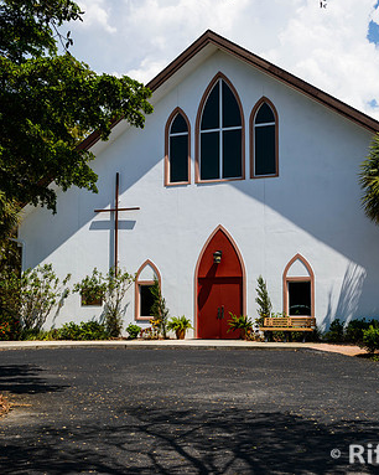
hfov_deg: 29.5
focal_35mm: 51
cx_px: 248
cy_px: 236
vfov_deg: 36.7
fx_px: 716
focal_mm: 35
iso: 100
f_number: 8
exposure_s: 1/500
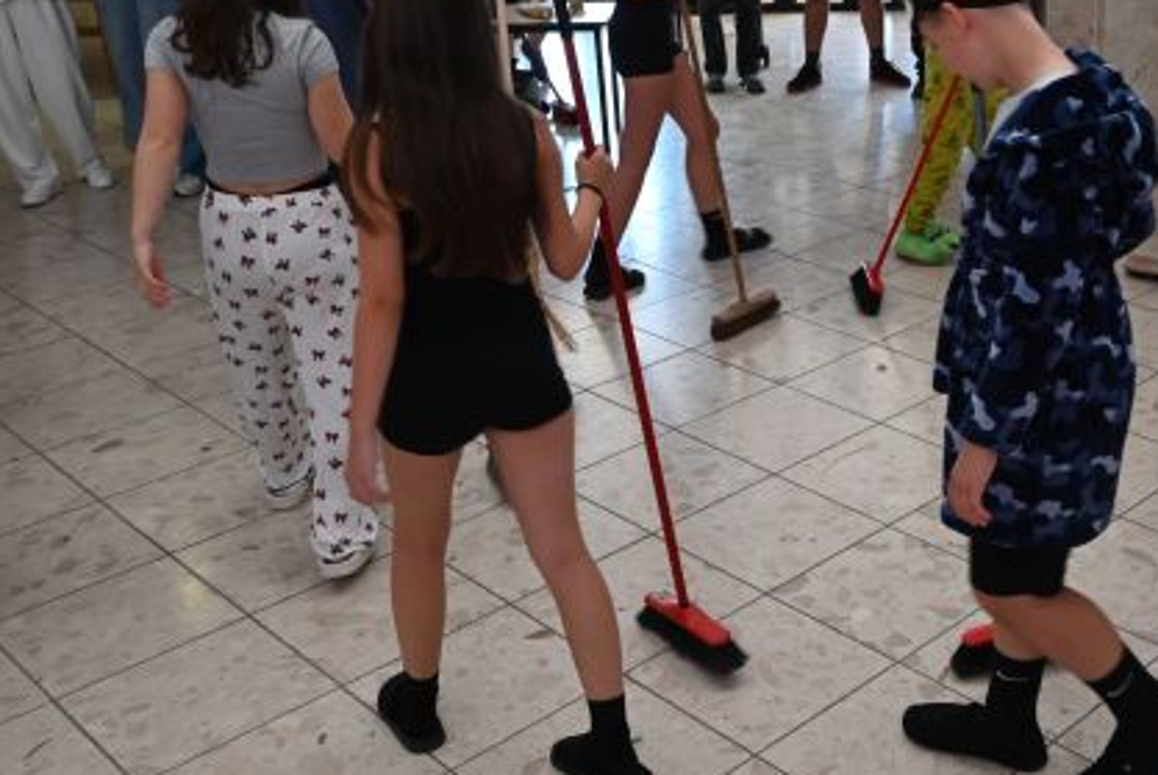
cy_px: 308
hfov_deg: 40.2
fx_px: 1512
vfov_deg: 28.7
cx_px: 930
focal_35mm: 47
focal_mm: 24.5
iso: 1600
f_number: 5.6
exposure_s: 1/125
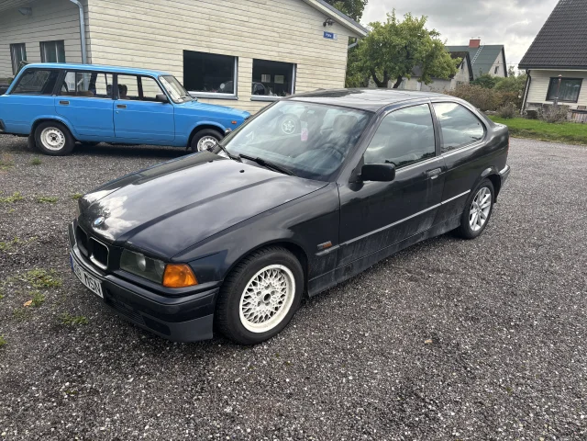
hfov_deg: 67.3
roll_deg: -4.9
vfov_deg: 53.1
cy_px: 220
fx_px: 441
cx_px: 294
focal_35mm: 26
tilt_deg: -15.2
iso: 50
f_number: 1.6
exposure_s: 1/645
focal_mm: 5.96
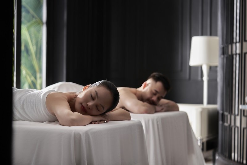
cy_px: 82
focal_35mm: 71
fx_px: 487
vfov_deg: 19.2
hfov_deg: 28.5
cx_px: 124
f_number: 2.8
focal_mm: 71
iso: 500
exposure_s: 1/125
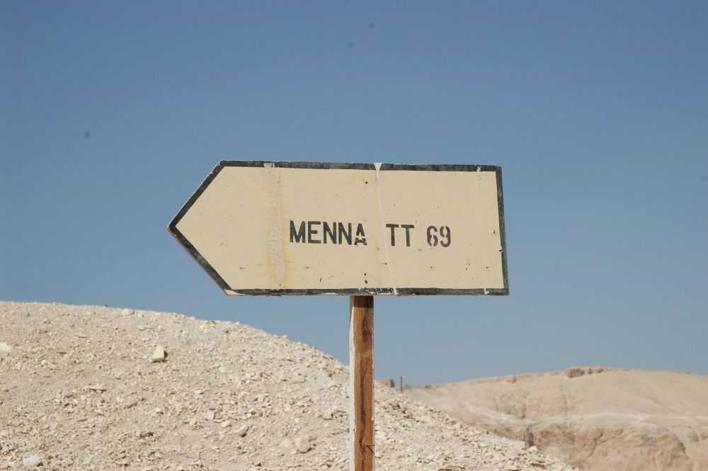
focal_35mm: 93
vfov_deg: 14.7
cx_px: 354
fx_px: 1827
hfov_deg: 21.9
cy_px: 236
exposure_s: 1/400
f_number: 11
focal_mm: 62
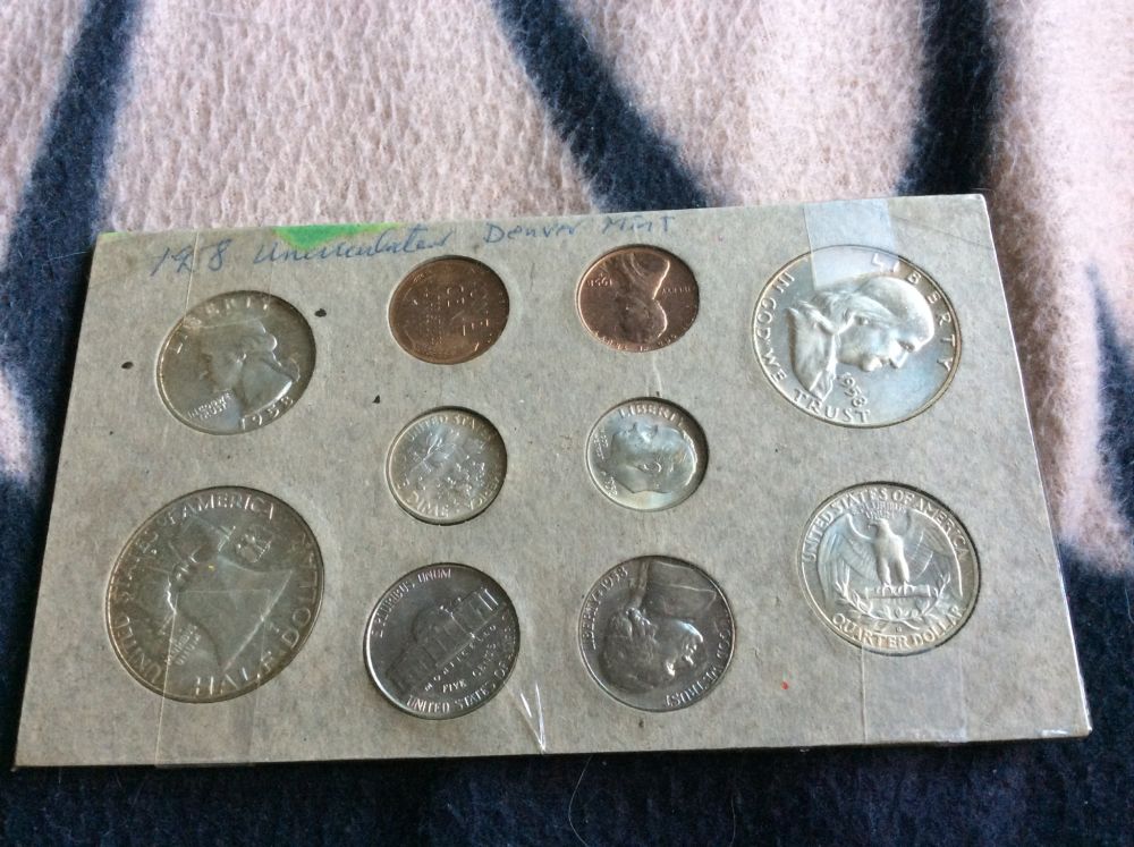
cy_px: 424
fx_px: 1047
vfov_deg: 44.1
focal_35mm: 32
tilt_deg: -64.2
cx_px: 567
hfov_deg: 56.9
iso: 125
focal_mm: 3.3
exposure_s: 1/24
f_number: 2.4
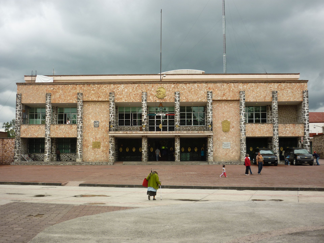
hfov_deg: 44.8
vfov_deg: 34.3
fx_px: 393
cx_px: 162
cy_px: 122
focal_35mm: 42
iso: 80
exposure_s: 1/800
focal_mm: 6.9
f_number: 3
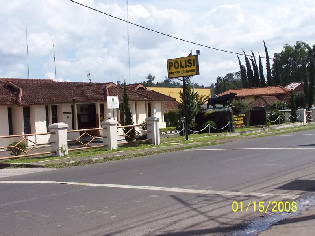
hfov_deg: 34.3
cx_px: 158
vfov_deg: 26.1
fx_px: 510
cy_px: 118
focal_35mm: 56
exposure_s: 1/750
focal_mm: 9.3
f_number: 4.5
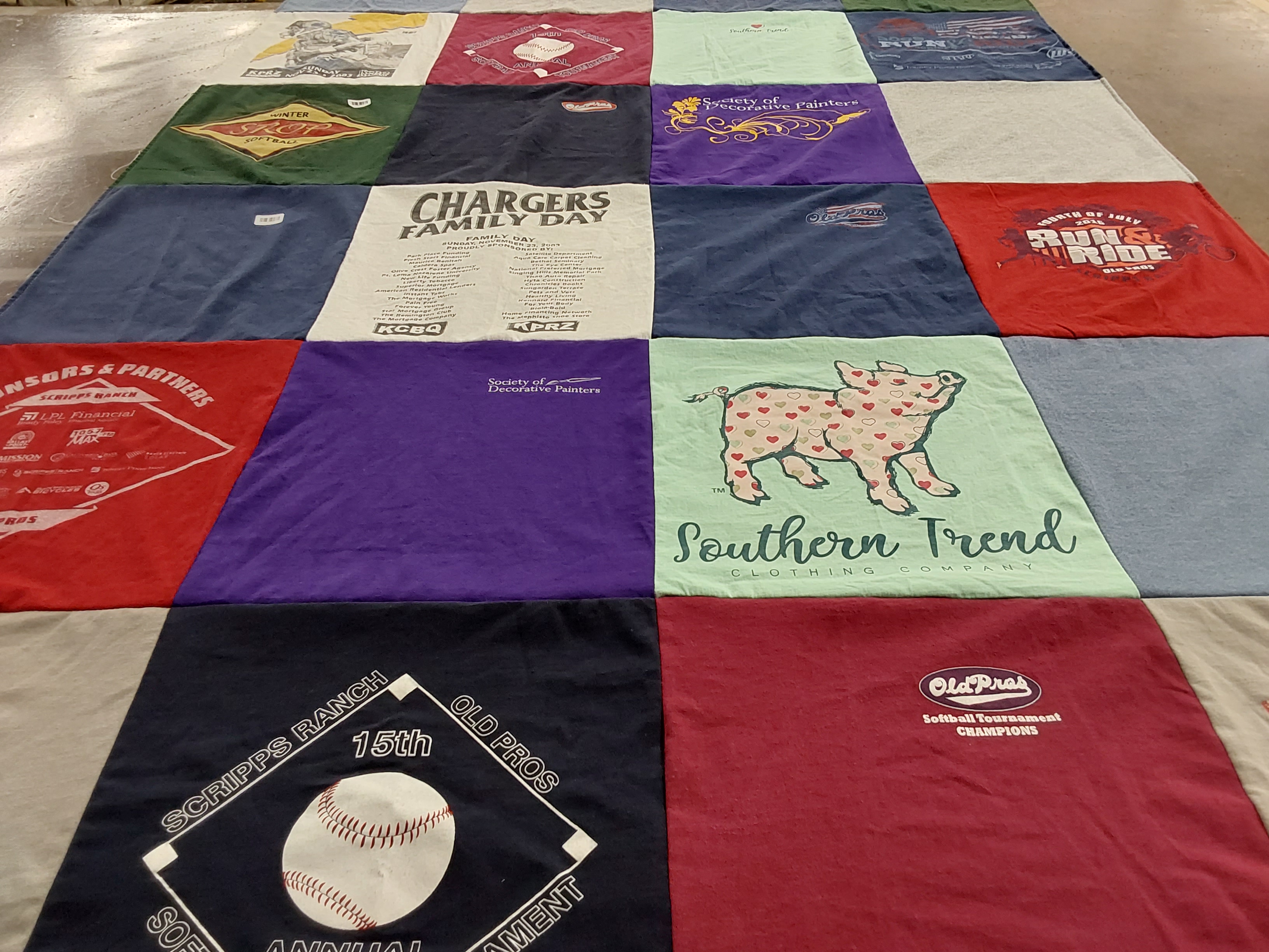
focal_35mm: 28
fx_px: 1026
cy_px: 476
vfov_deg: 49.7
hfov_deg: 63.4
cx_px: 634
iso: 100
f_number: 1.9
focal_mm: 2.91
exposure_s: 1/50
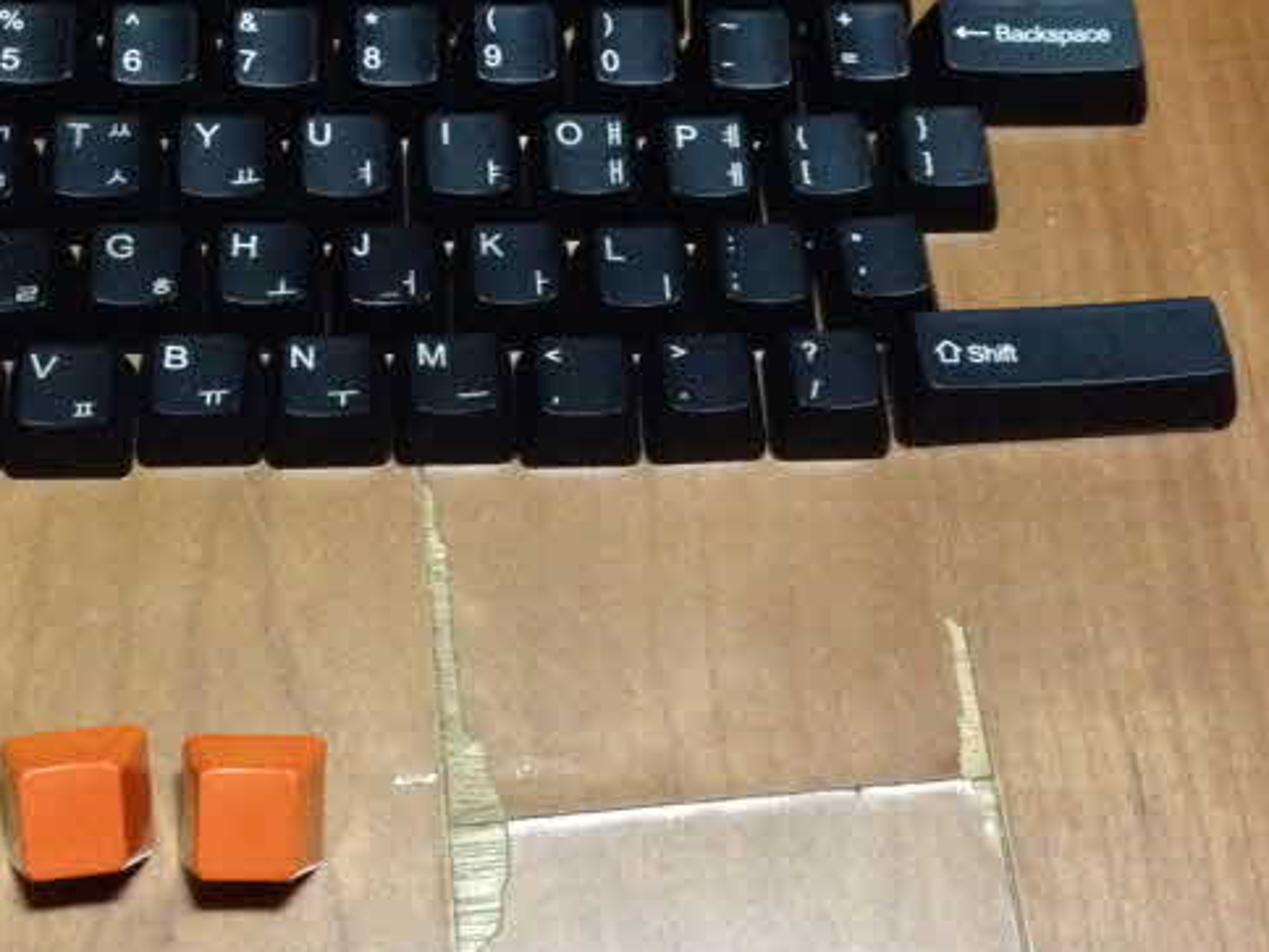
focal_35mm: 74
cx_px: 621
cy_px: 270
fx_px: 2713
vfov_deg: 19.8
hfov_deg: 26.3
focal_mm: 4.28
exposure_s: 1/15
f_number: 2.4
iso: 800
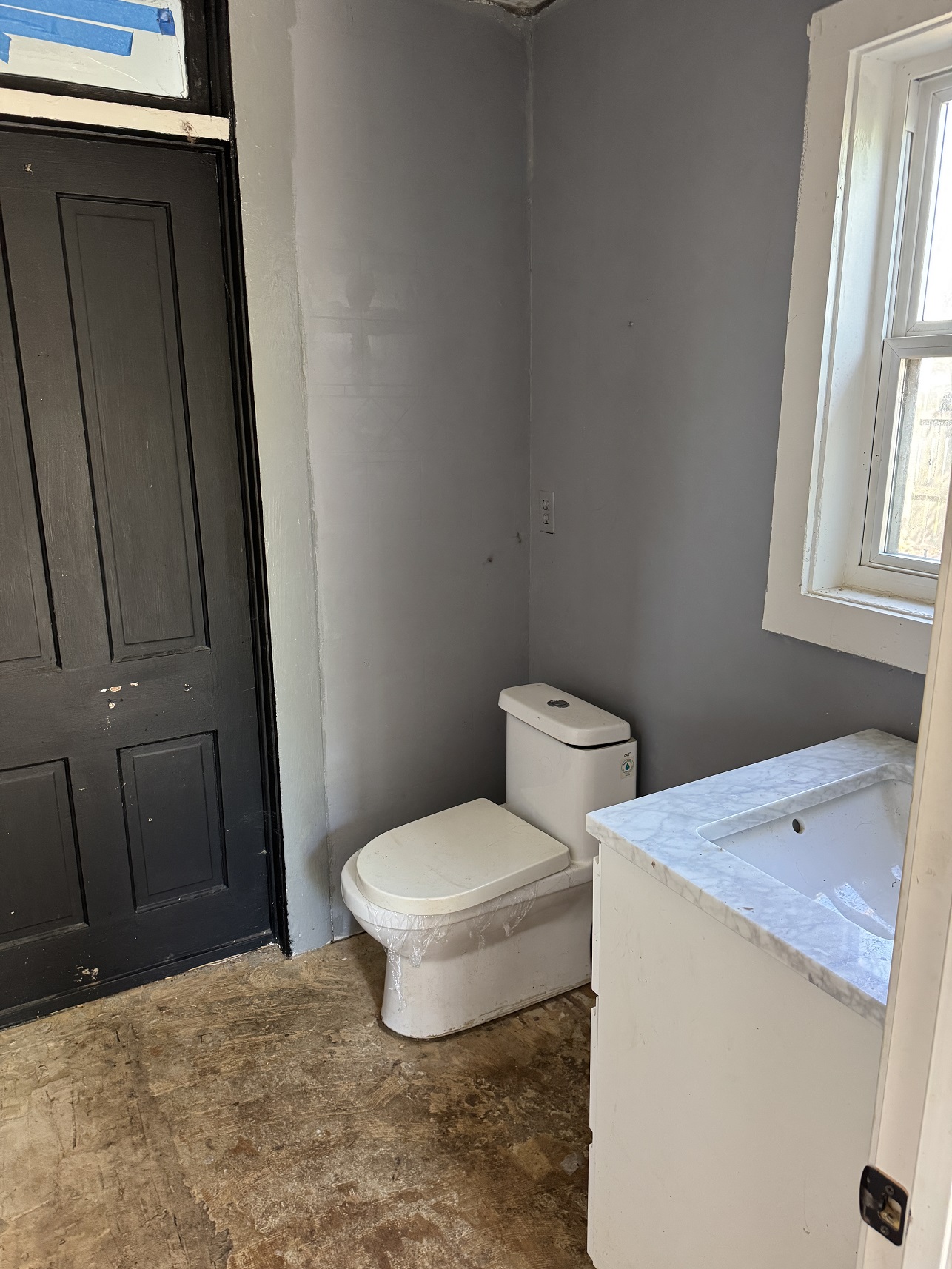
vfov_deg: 71.6
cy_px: 634
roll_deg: +1.5
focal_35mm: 24
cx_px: 476
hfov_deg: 56.8
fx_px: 880
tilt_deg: -13.9
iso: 320
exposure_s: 1/60
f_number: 1.78
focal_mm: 6.76
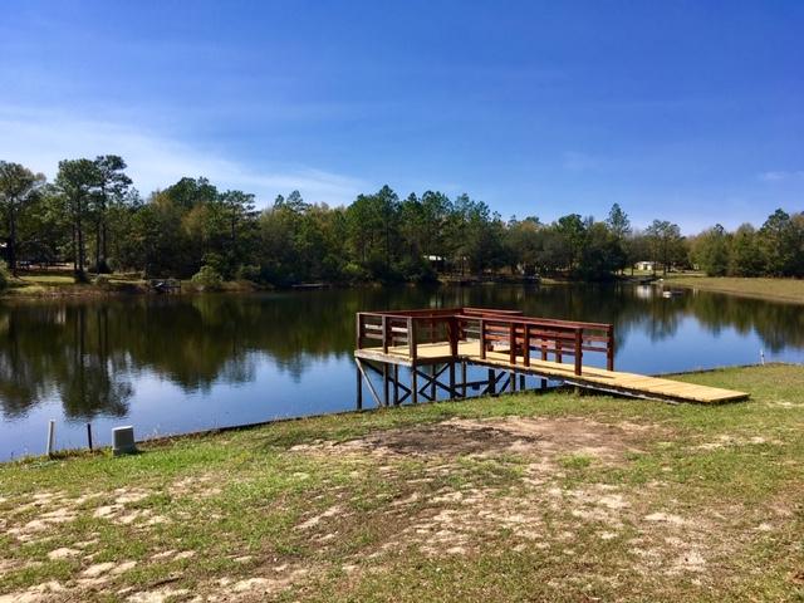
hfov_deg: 61.7
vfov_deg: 48.2
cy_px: 302
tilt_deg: -4.3
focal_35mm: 29
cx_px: 402
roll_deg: +0.3
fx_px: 674
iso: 25
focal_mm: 4.15
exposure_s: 1/1672
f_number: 2.2
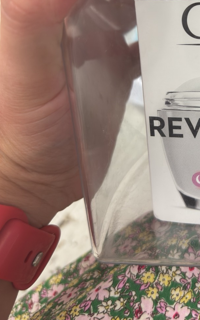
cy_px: 76
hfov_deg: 23.8
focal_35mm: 50
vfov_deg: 39.1
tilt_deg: -69.5
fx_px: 436
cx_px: 231
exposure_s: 1/128
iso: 125
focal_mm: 6.76
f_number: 1.78
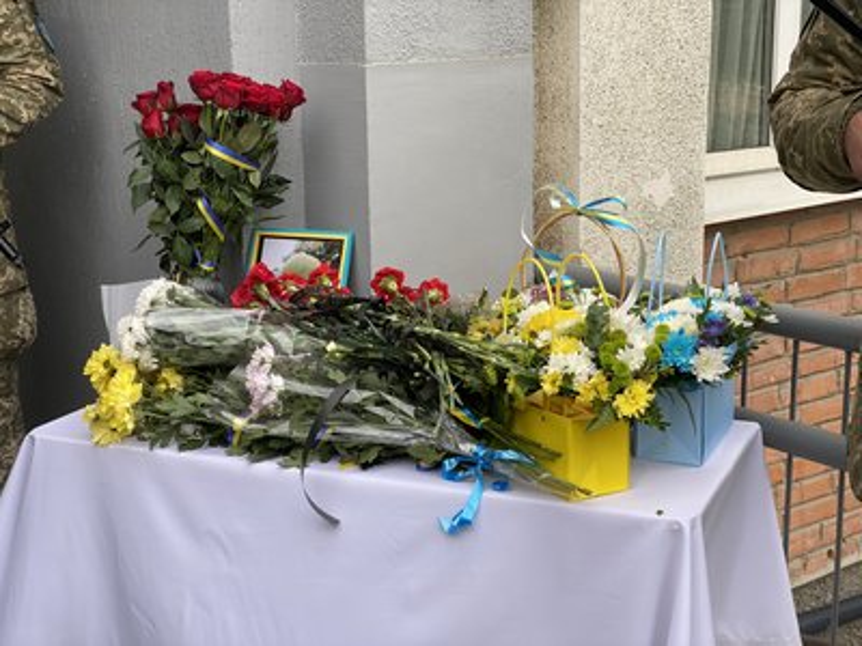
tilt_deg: -14.4
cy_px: 323
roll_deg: +1.3
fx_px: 1295
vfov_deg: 28.0
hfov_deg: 36.8
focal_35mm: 52
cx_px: 431
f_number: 2
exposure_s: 1/255
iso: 20
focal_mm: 6
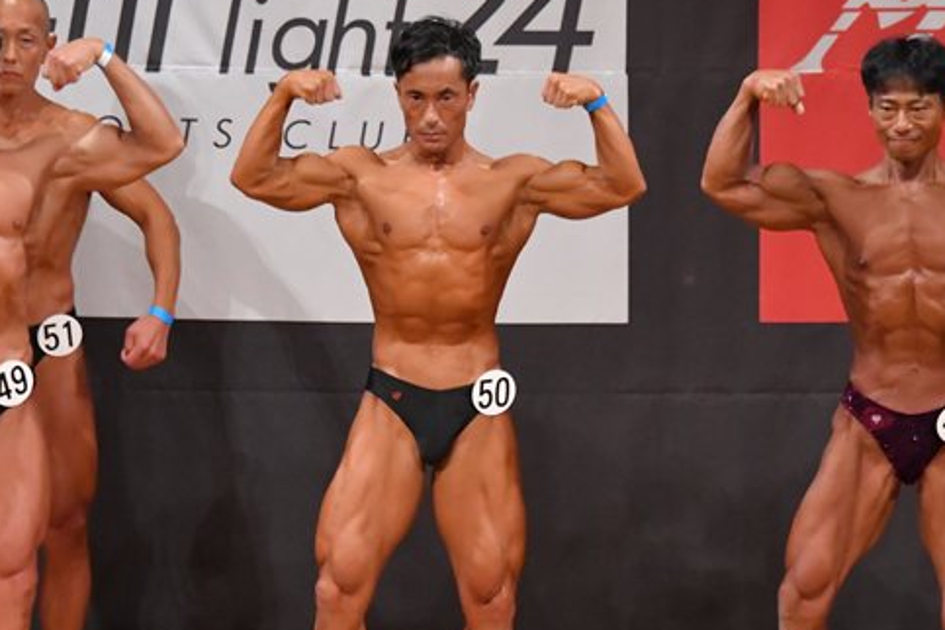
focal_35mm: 409
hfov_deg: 5.0
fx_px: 10735
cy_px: 382
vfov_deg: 3.4
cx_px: 406
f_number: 5.6
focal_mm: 170
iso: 8000
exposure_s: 1/400
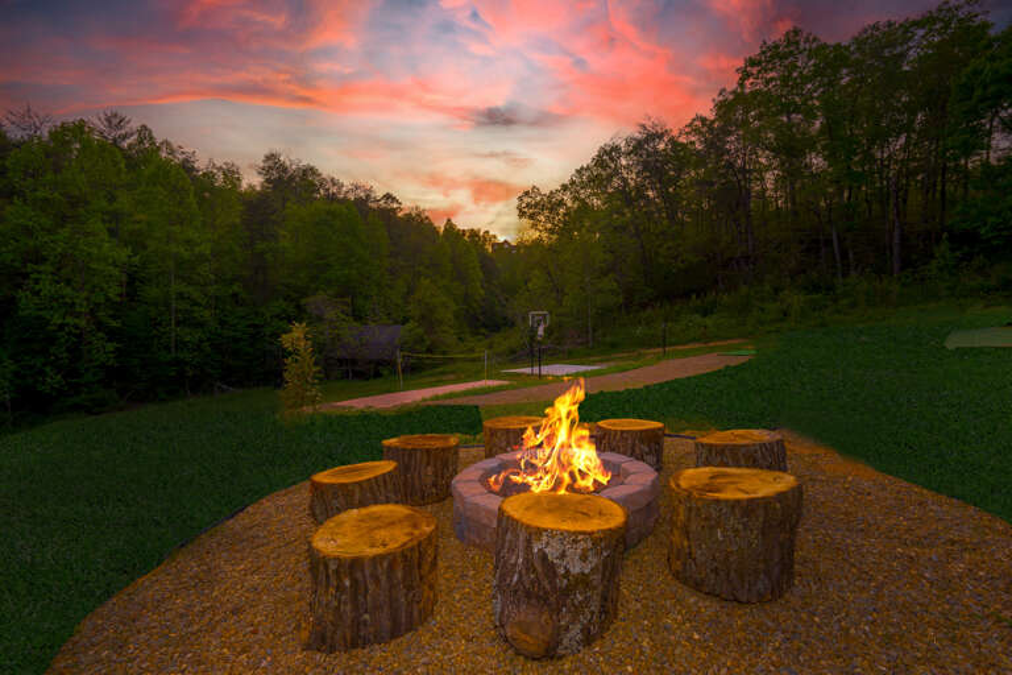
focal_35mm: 16
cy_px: 338
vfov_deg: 73.7
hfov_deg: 96.7
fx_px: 450
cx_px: 506
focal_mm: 16
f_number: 10
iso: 125
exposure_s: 1/100
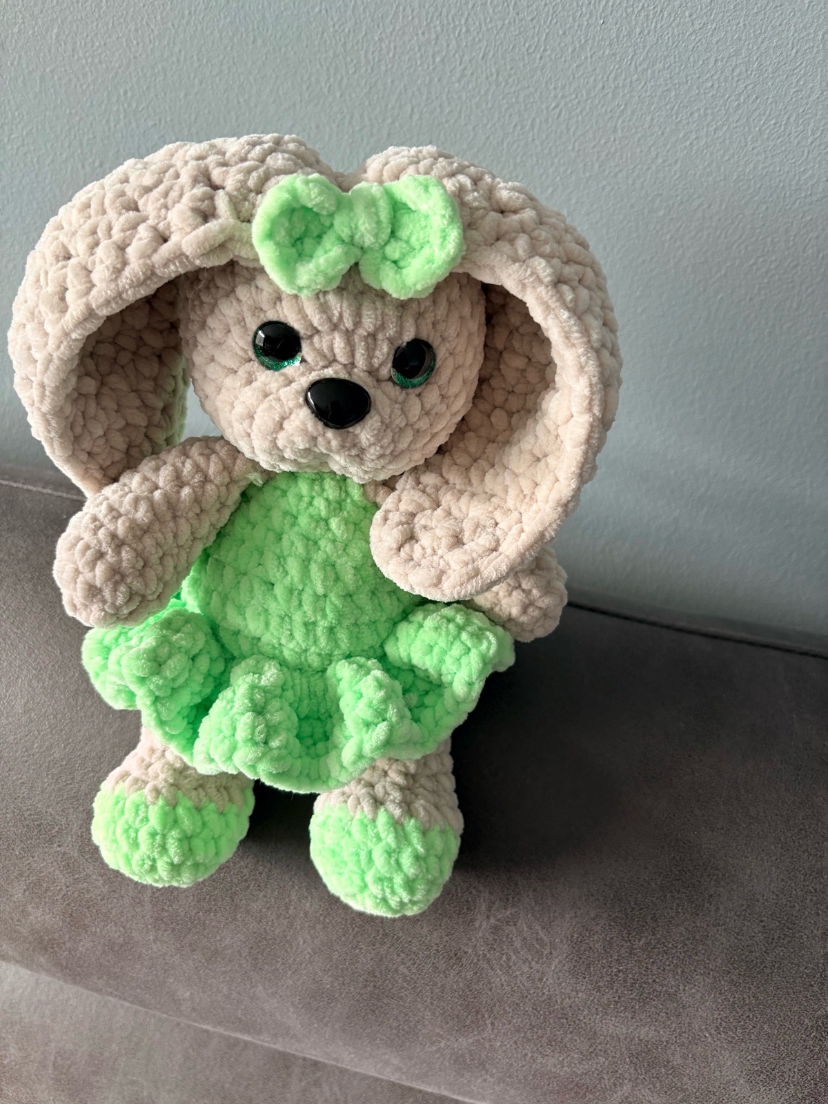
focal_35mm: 26
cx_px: 414
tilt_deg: -45.7
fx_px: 829
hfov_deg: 53.1
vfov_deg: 67.3
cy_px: 552
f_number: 1.6
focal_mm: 5.96
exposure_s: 1/73
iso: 125
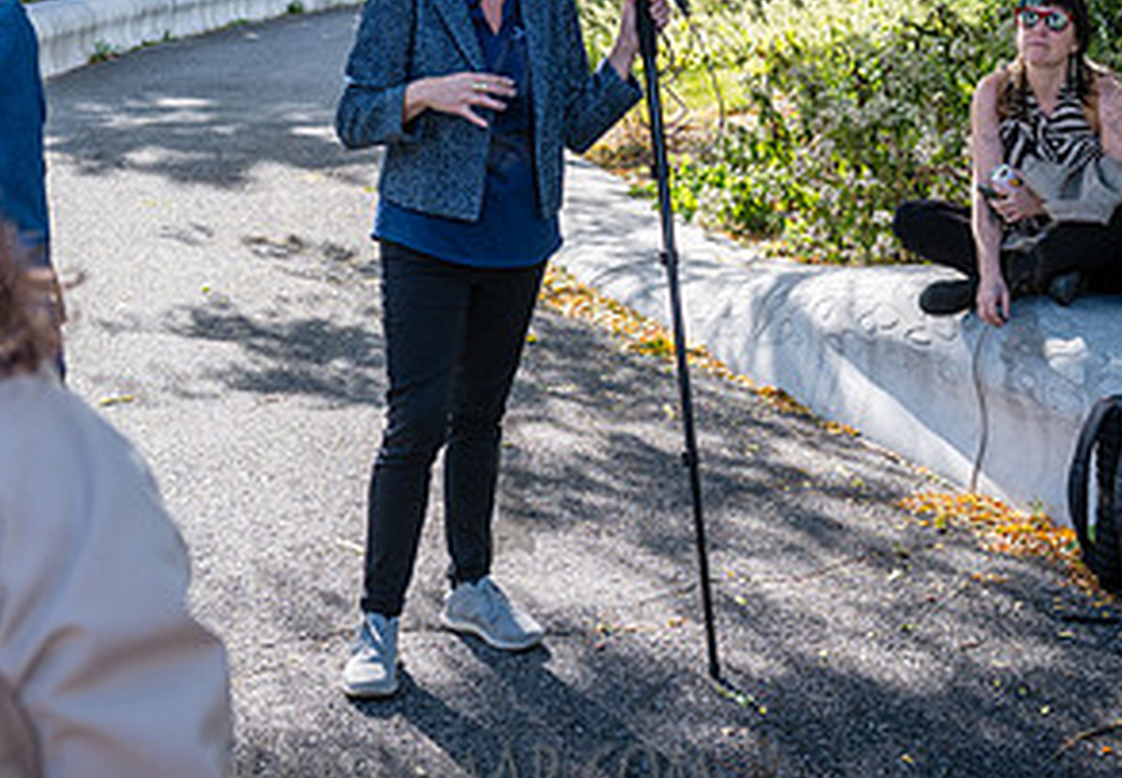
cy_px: 68
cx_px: 601
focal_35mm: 72
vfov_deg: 19.1
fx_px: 2271
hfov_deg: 27.7
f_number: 4.5
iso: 250
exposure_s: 1/500
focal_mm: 34
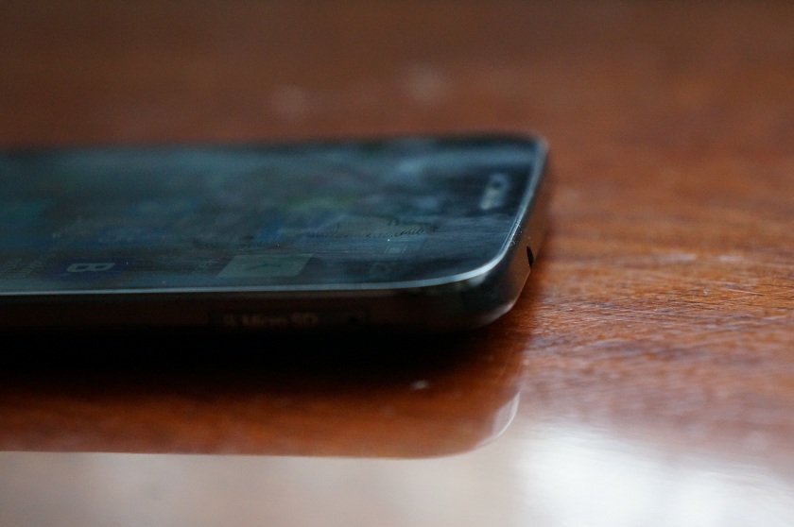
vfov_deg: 19.3
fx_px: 1553
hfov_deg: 28.7
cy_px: 264
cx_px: 397
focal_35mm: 70
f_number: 5
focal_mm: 47
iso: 3200
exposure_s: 1/100
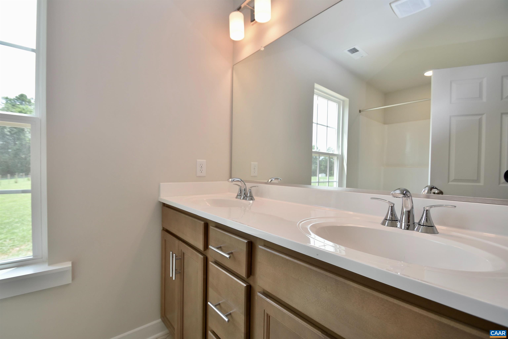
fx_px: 212
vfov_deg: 77.3
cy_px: 170
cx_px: 254
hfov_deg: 100.4
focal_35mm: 15
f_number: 5.6
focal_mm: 10
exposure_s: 1/125
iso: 180
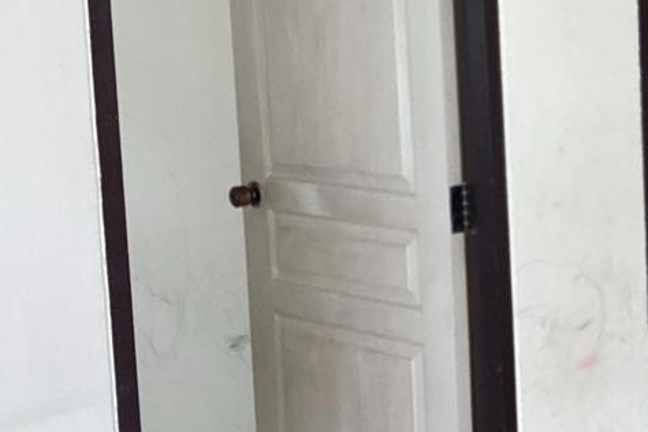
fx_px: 1404
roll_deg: +0.8
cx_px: 706
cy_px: 122
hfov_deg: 24.3
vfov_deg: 17.4
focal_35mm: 78
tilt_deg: -4.7
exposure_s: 1/120
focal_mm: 3.3
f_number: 2.4
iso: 50
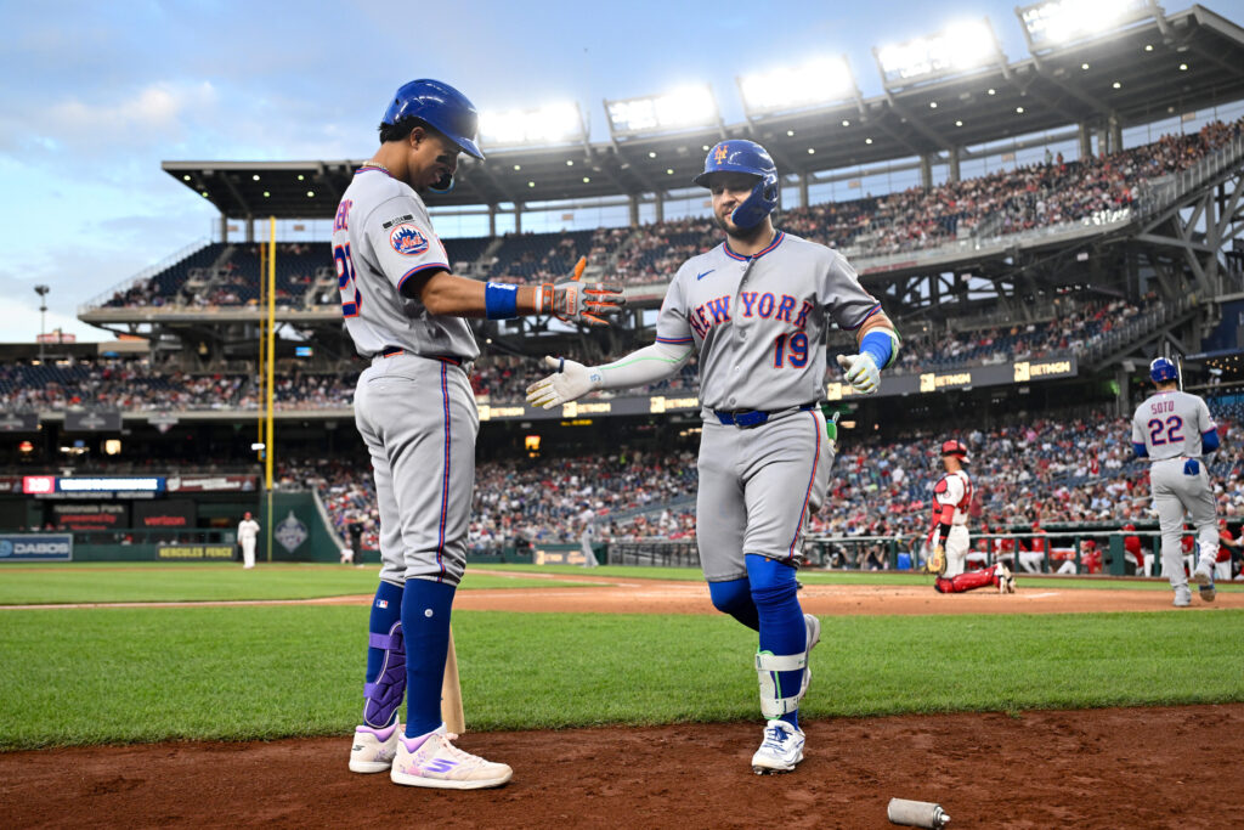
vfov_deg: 31.9
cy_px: 415
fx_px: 1451
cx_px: 622
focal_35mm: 42
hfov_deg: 46.4
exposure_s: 1/1000
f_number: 4
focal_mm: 42
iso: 2000
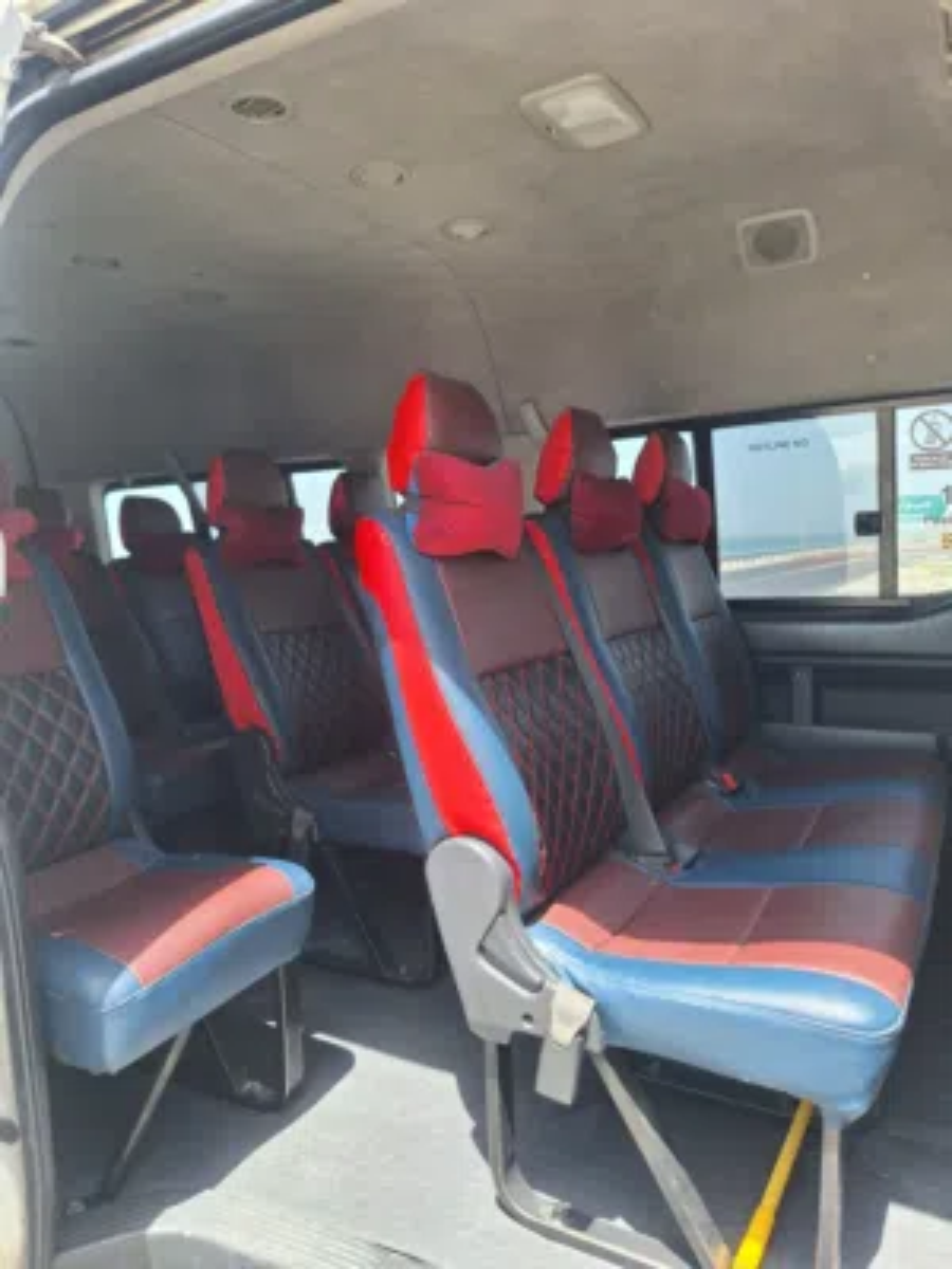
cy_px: 634
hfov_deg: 58.9
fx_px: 843
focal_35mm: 23
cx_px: 476
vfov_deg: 73.9
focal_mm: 5.54
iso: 40
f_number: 1.8
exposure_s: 1/361
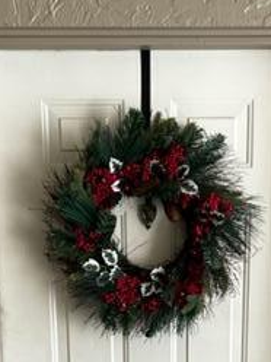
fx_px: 699
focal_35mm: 67
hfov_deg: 21.9
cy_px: 397
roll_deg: -0.1
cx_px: 159
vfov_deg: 26.7
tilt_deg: -9.5
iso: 64
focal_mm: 5.7
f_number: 1.5
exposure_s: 1/121
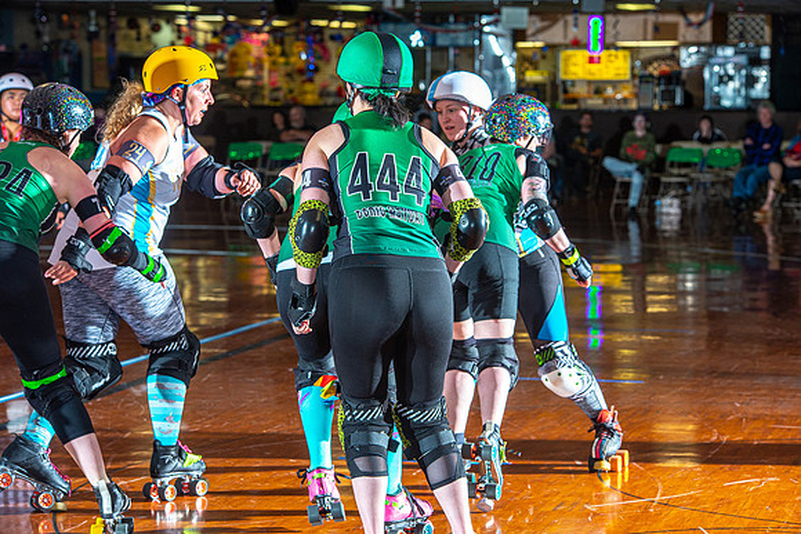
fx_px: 2492
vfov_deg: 12.2
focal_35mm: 112
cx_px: 400
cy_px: 267
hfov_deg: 18.3
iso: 640
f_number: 7.1
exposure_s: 1/160
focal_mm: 112
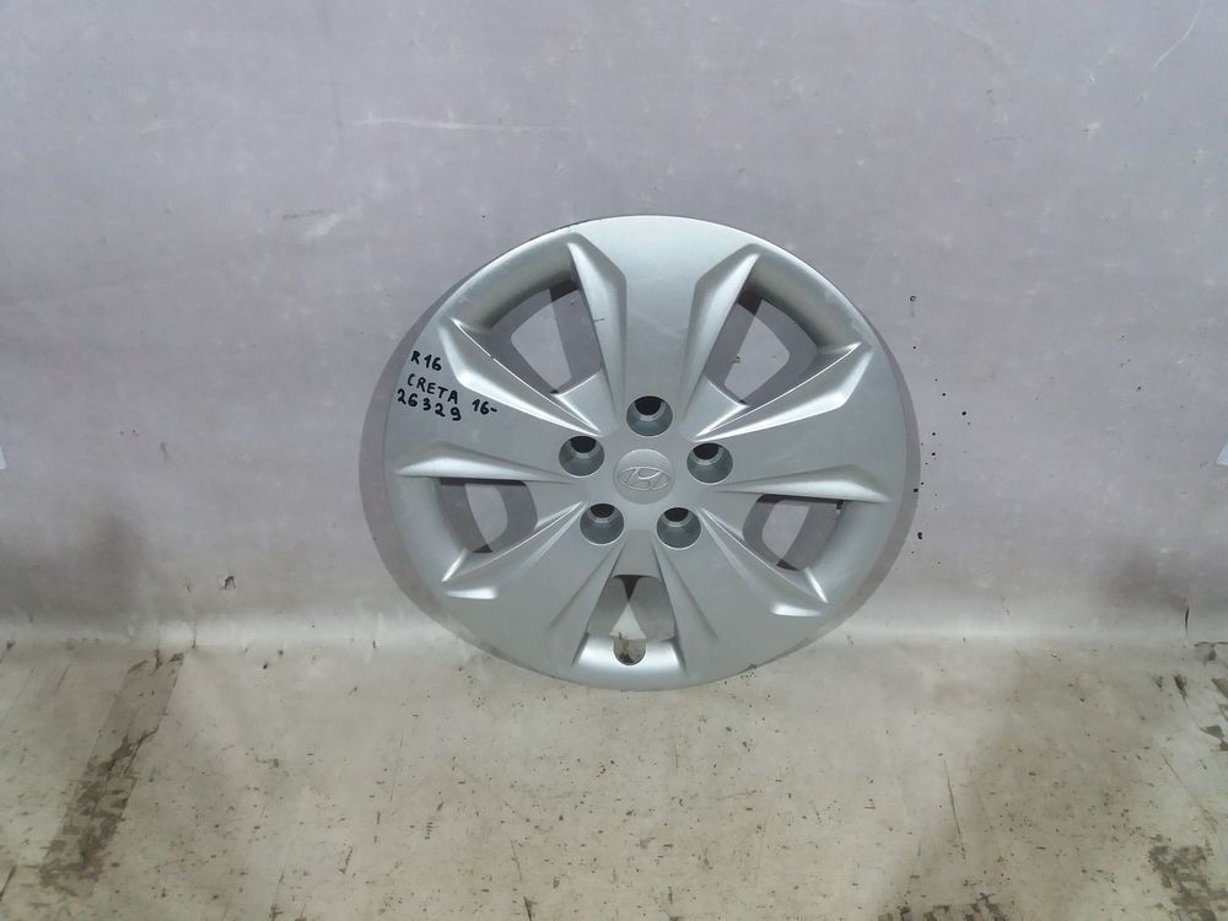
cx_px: 614
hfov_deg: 63.4
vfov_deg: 49.7
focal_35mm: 28
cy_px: 460
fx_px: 993
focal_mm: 3.7
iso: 160
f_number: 1.9
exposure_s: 1/33
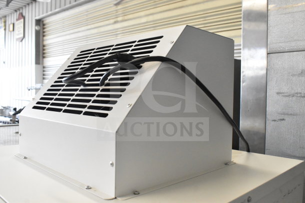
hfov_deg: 57.2
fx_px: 280
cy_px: 102
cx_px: 152
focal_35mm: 33
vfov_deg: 40.0
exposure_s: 1/250
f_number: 8
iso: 6400
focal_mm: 22
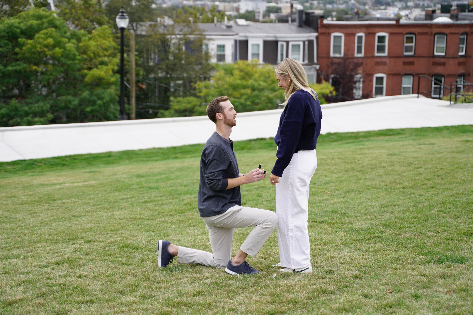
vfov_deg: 21.6
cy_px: 158
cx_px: 236
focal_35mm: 63
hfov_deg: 31.9
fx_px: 828
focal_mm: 63
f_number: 2.8
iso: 100
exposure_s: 1/640
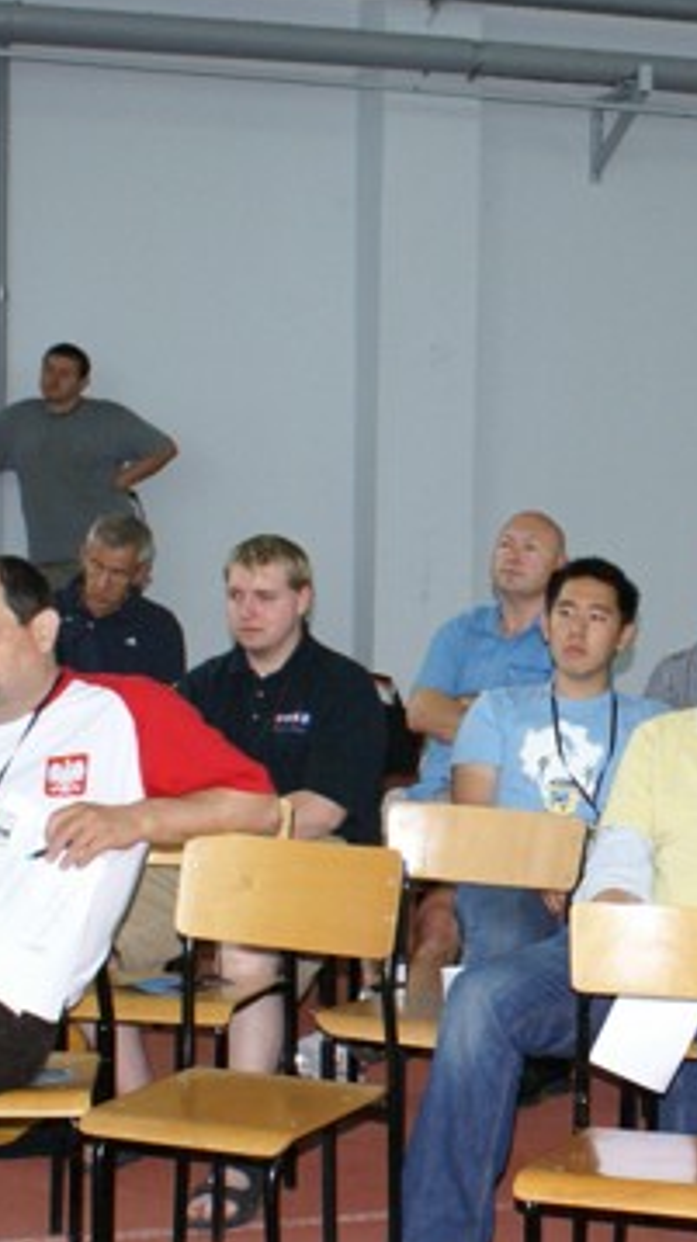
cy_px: 763
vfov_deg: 26.5
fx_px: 2632
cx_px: 784
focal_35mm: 80
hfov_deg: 14.7
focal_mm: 26
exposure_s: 1/13
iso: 800
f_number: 5.6
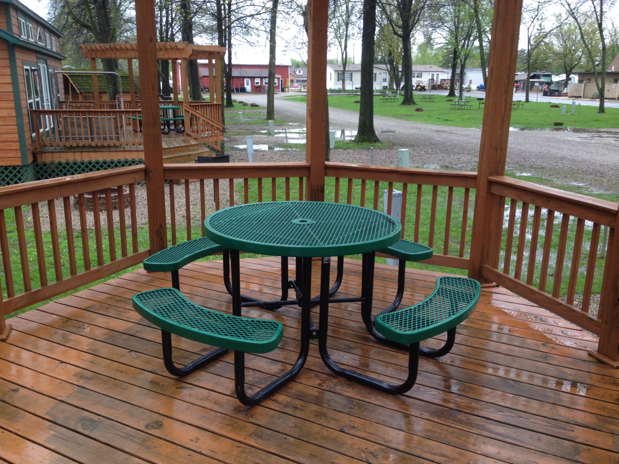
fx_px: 590
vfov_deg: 42.9
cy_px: 232
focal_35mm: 33
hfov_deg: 55.4
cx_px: 310
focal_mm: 4.12
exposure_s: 1/60
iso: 50
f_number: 2.4
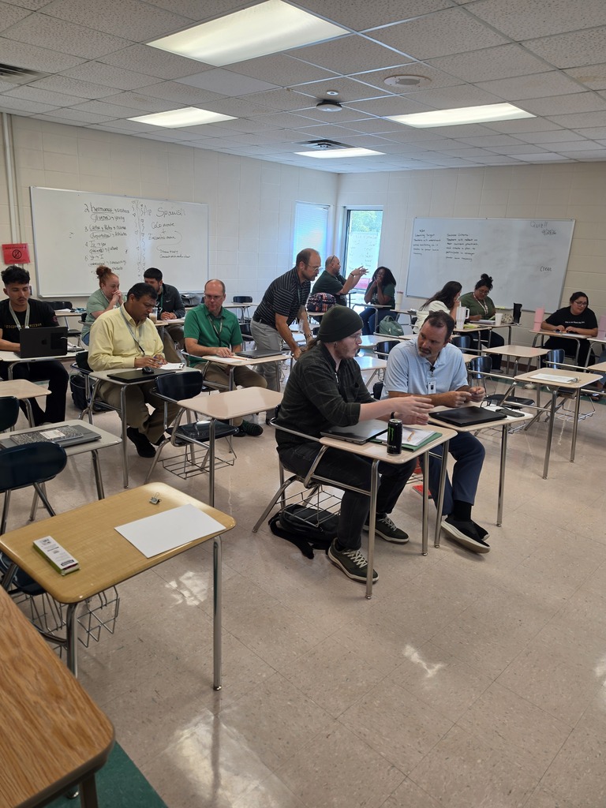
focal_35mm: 23
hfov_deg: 58.9
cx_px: 303
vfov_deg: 73.9
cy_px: 404
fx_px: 537
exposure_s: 1/60
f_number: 1.4
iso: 32
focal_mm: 6.5
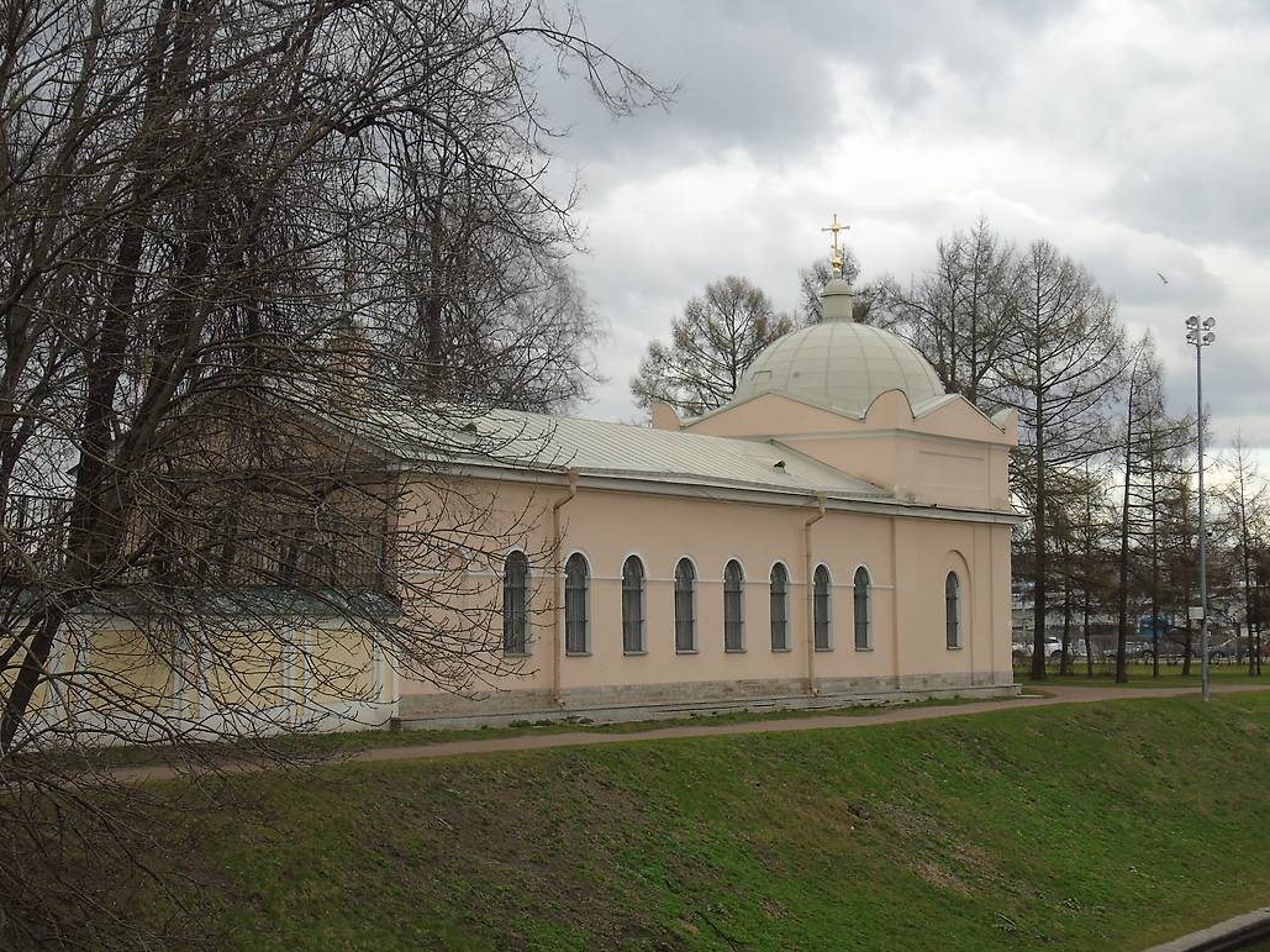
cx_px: 620
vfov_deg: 23.3
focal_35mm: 63
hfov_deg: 30.7
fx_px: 2311
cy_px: 407
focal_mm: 9.6
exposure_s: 1/200
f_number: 4.3
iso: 80
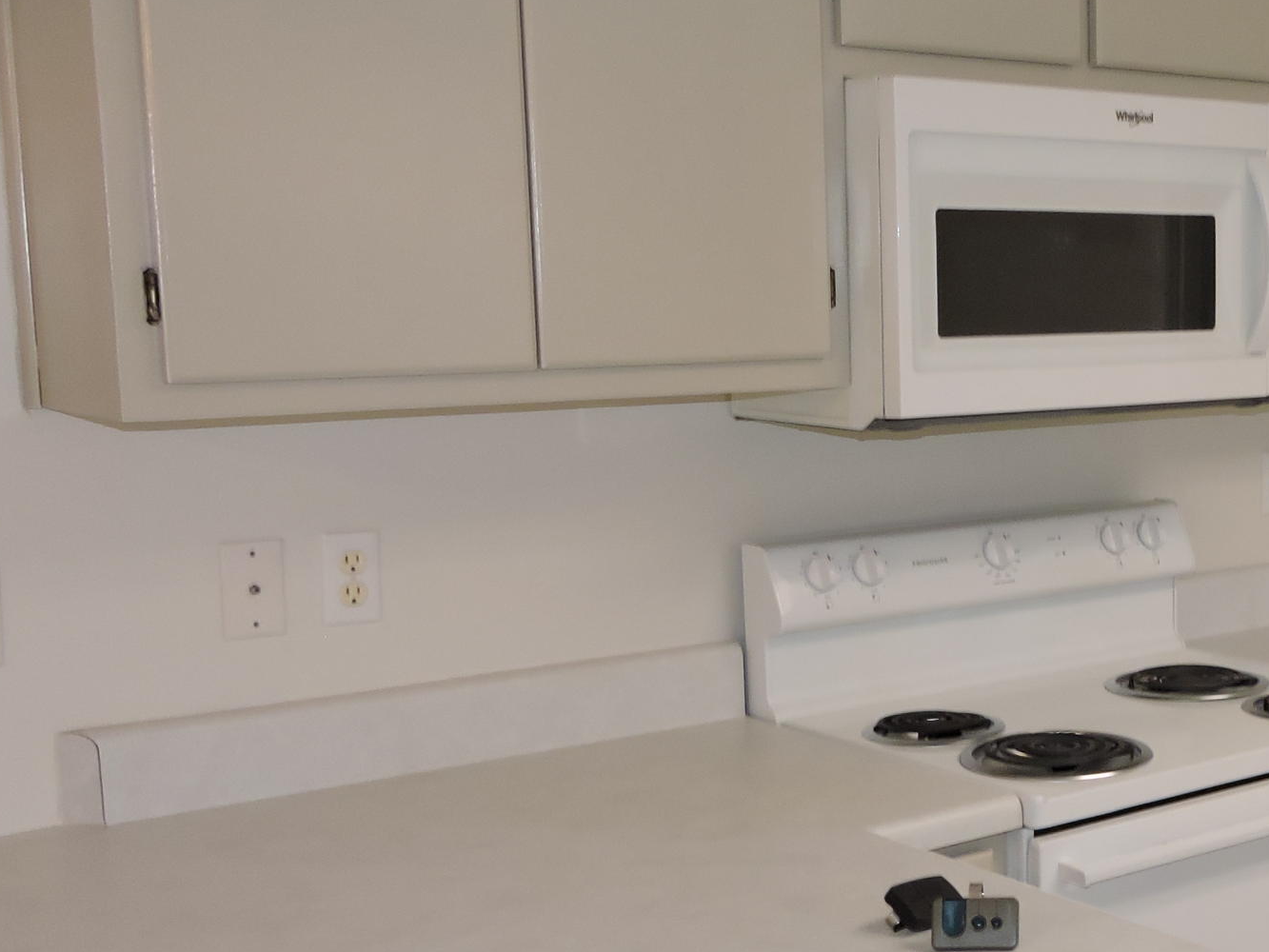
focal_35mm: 54
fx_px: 1980
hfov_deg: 33.0
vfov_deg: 27.0
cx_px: 1232
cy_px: 555
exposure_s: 1/40
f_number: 3.3
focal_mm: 4.3
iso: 220
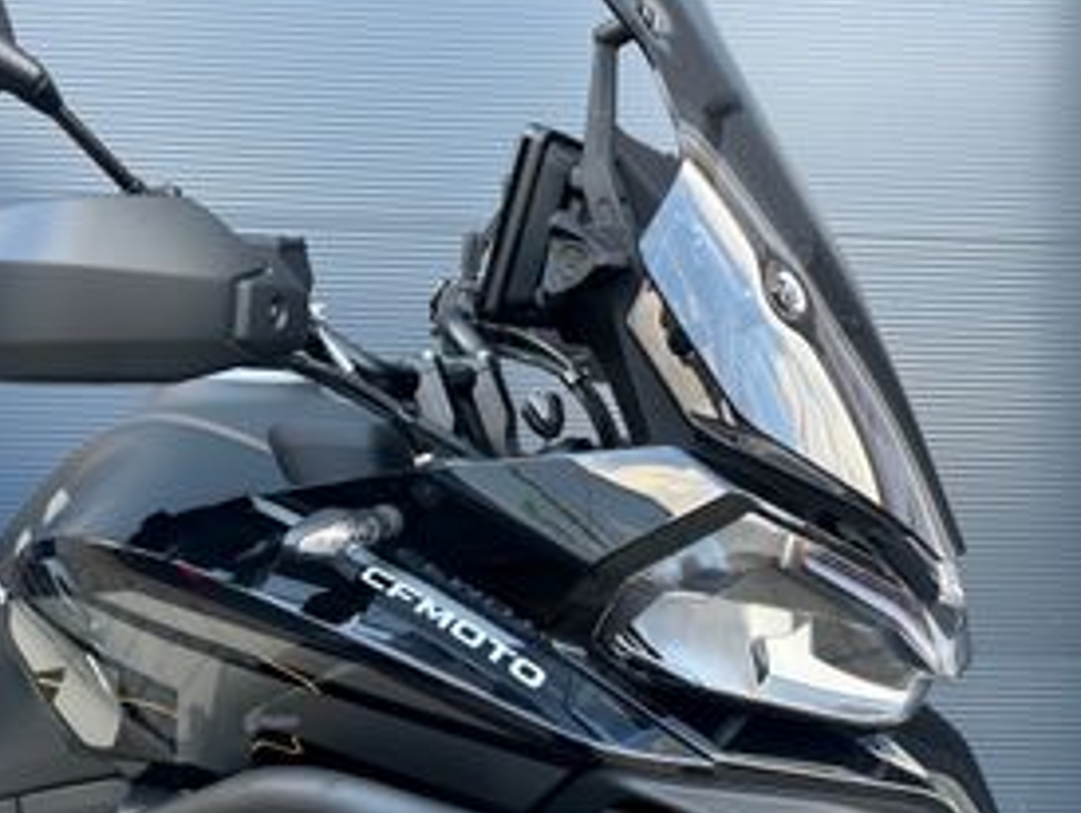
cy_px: 347
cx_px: 398
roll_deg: -1.3
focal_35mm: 35
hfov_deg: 52.0
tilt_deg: +1.2
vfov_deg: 40.7
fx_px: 1094
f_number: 1.78
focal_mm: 6.86
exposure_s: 1/121
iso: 64
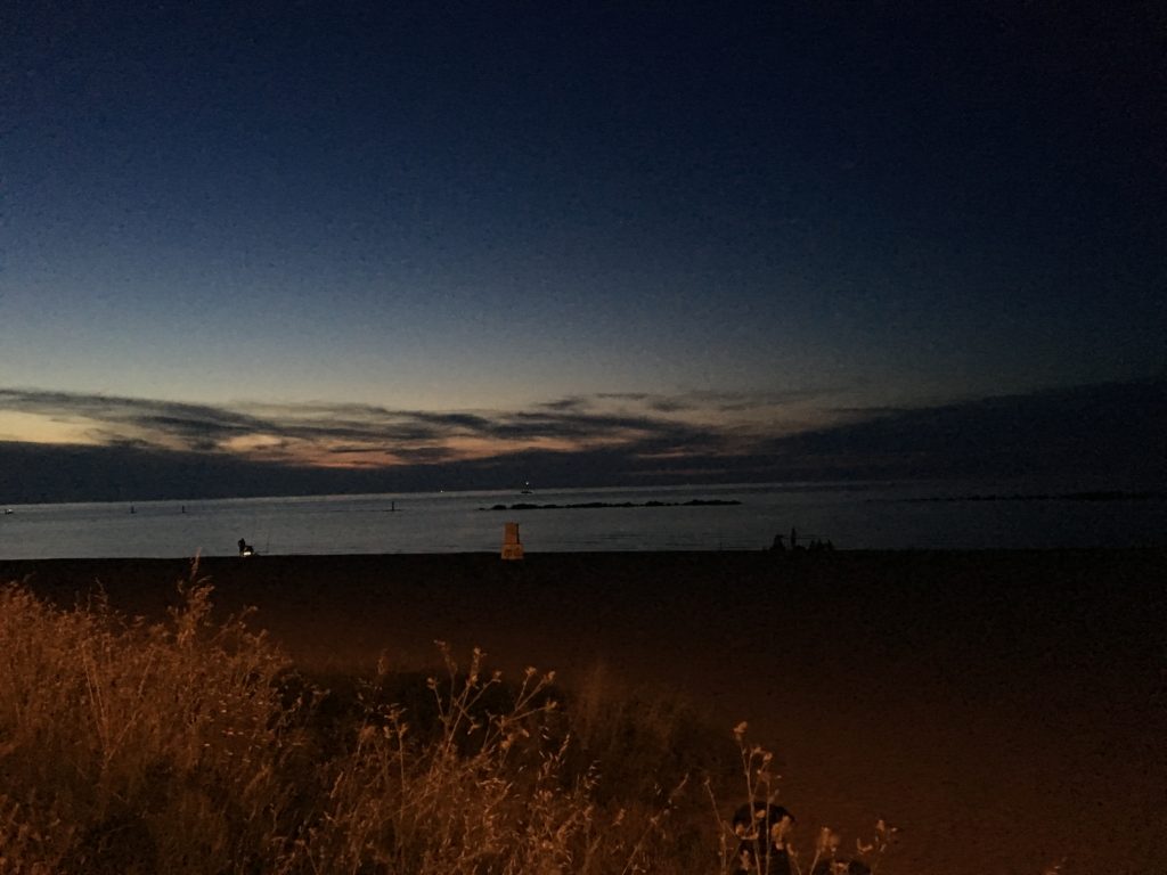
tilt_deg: +2.2
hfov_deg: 61.7
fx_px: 978
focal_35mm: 29
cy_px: 438
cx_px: 584
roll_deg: +1.4
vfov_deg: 48.2
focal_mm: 4.15
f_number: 2.2
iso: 500
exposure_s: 1/17
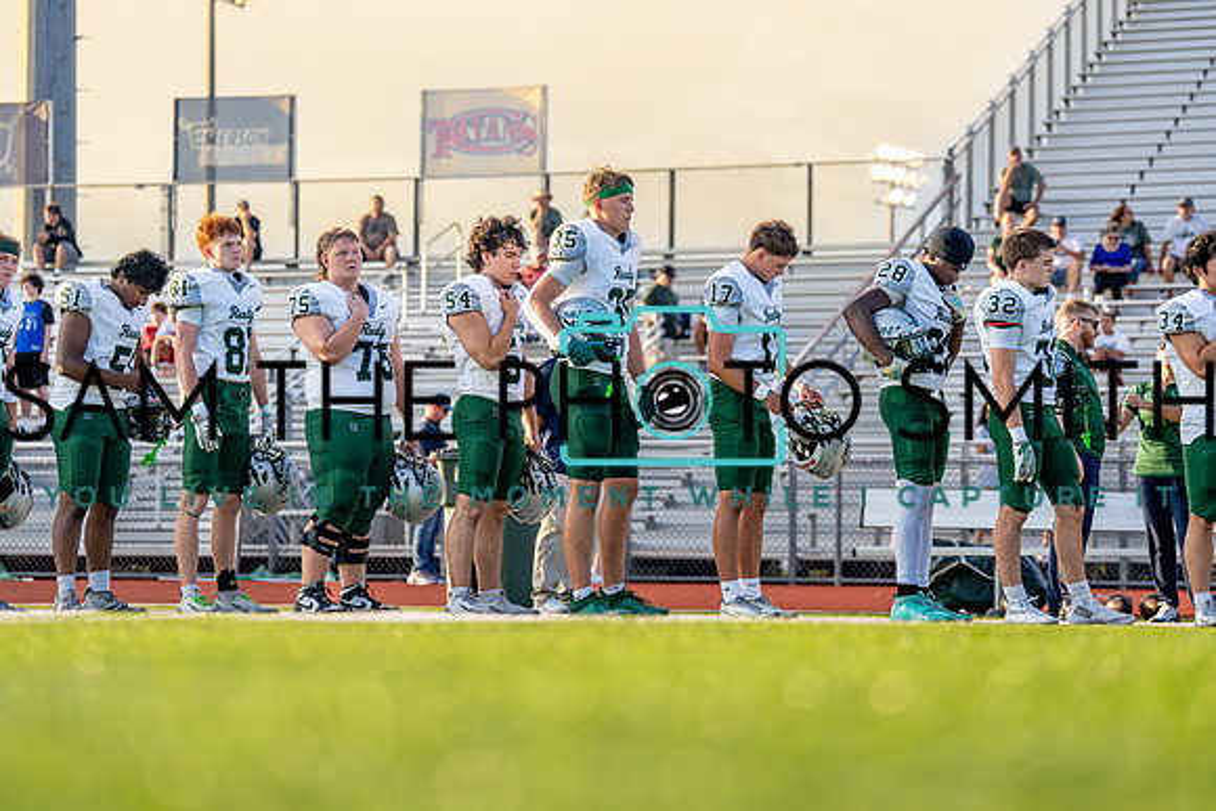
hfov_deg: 19.8
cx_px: 600
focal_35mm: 103
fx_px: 3481
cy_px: 405
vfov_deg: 13.3
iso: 320
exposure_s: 1/2000
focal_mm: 95
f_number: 2.8
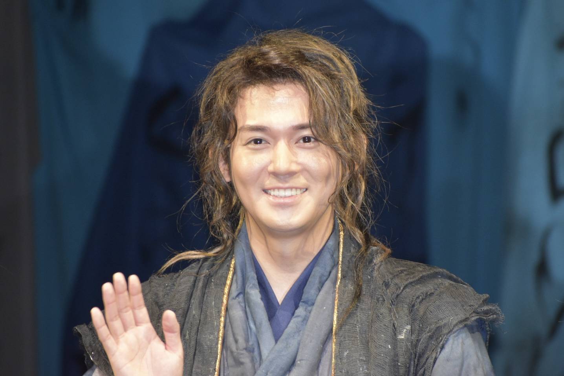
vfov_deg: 3.5
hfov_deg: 5.3
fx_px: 6109
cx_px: 282
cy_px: 188
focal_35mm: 390
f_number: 6
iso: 1400
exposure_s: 1/60
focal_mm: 260
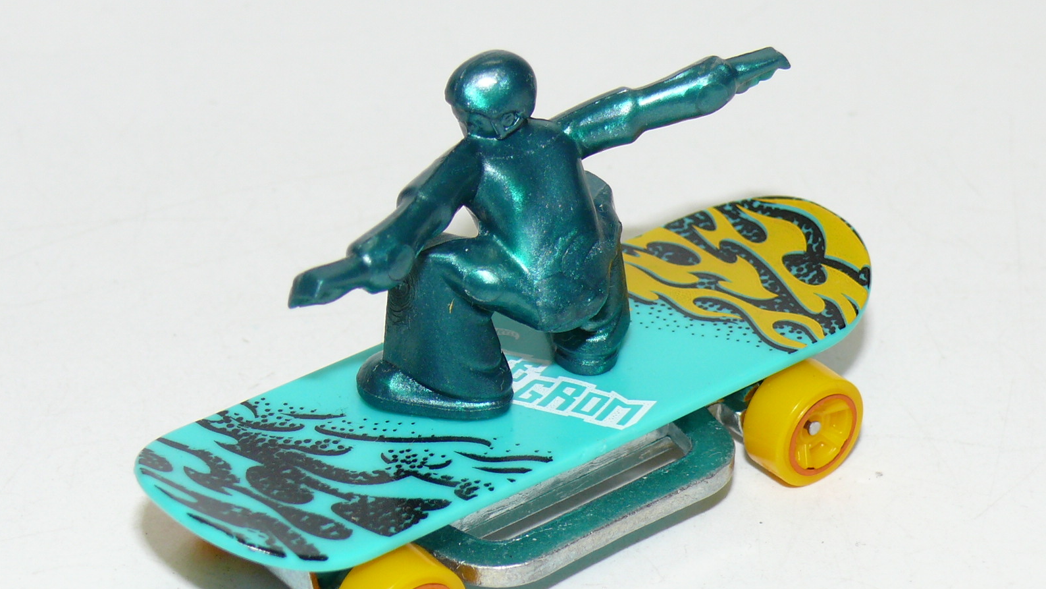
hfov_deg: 18.9
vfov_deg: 10.7
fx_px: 3134
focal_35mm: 113
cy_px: 343
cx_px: 523
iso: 100
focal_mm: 13.4
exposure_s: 1/30
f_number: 4
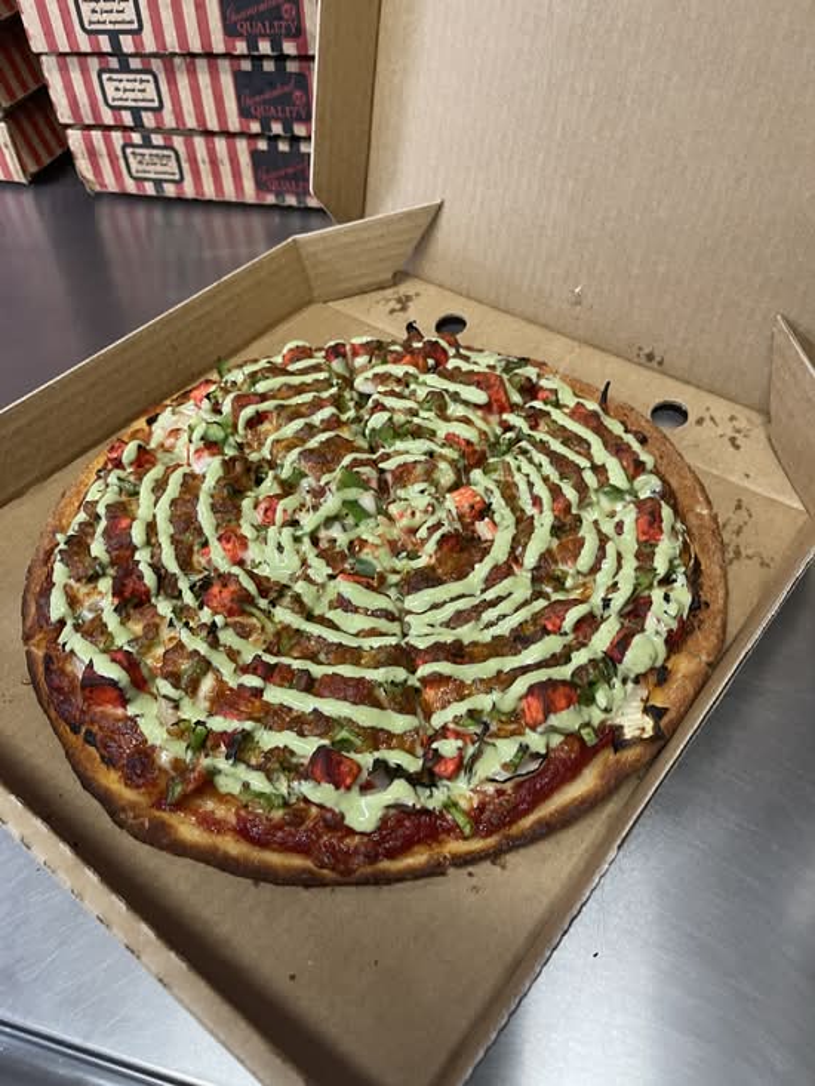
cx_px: 408
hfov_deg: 54.9
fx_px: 785
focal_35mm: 25
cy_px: 543
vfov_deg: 69.4
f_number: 1.6
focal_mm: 5.1
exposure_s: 1/50
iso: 160
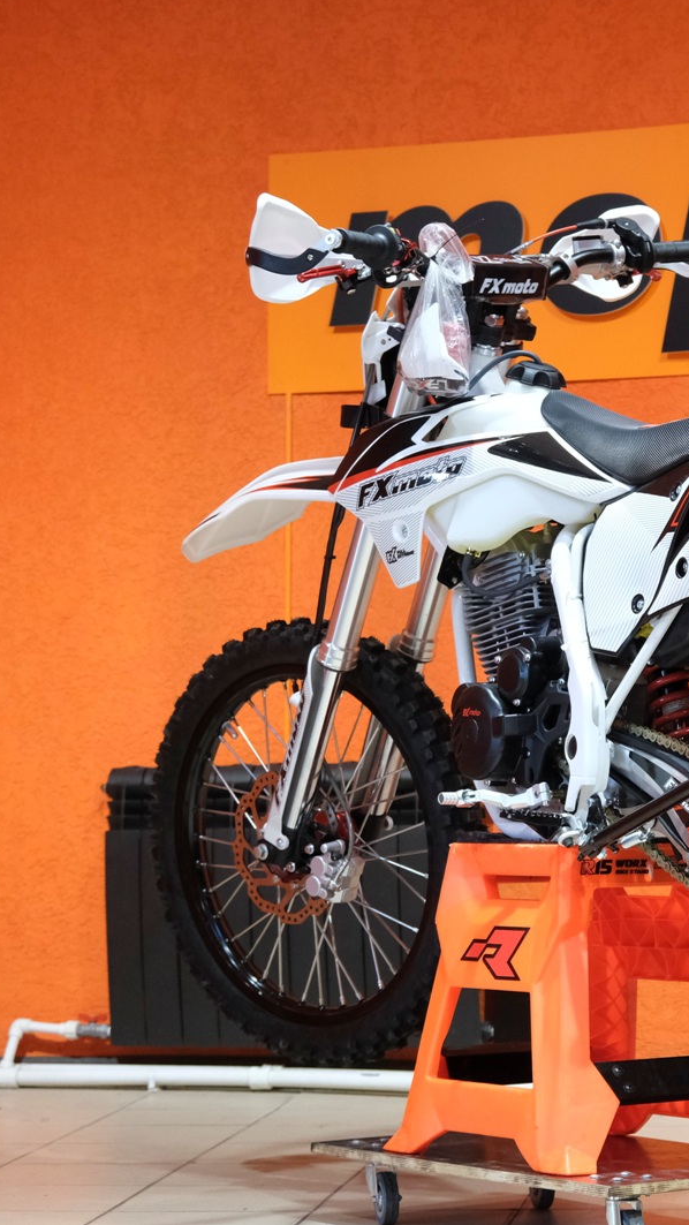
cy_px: 611
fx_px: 3020
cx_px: 614
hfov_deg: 12.9
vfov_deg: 22.9
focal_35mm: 93
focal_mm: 39.3
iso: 2000
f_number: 4
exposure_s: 1/100
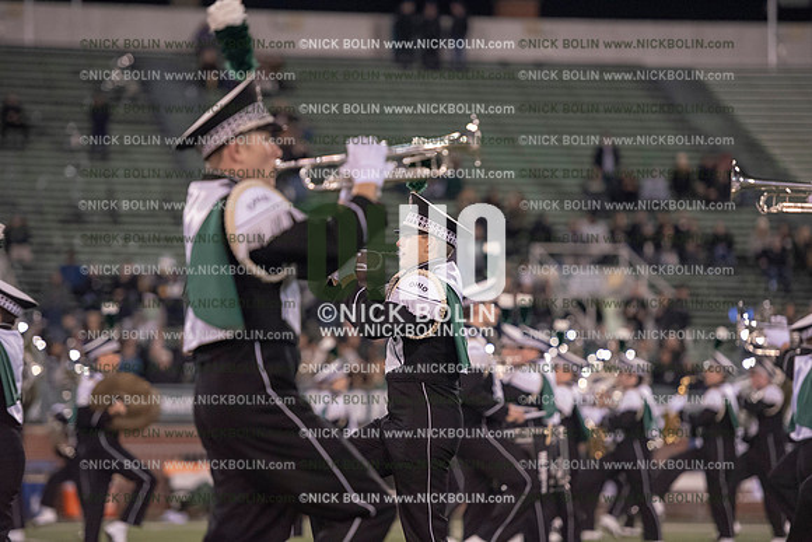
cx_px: 406
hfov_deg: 12.1
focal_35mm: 170
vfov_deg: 8.1
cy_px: 271
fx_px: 3835
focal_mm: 170
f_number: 3.2
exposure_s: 1/1250
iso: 5000
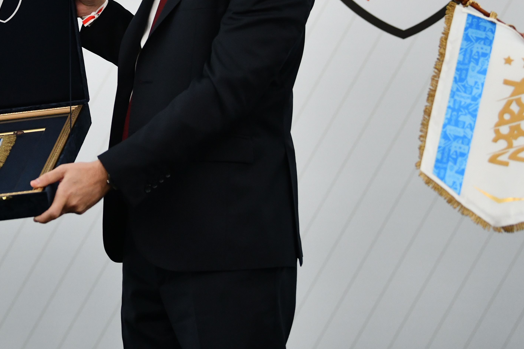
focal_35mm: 154
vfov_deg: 8.8
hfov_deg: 13.2
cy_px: -16
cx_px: 60
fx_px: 2241
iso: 1250
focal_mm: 70
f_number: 2.8
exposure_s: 1/640
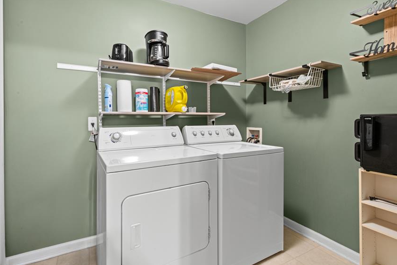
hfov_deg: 93.2
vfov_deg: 70.3
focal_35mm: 17
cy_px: 122
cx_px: 186
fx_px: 187
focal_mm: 14
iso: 400
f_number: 10
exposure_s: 3
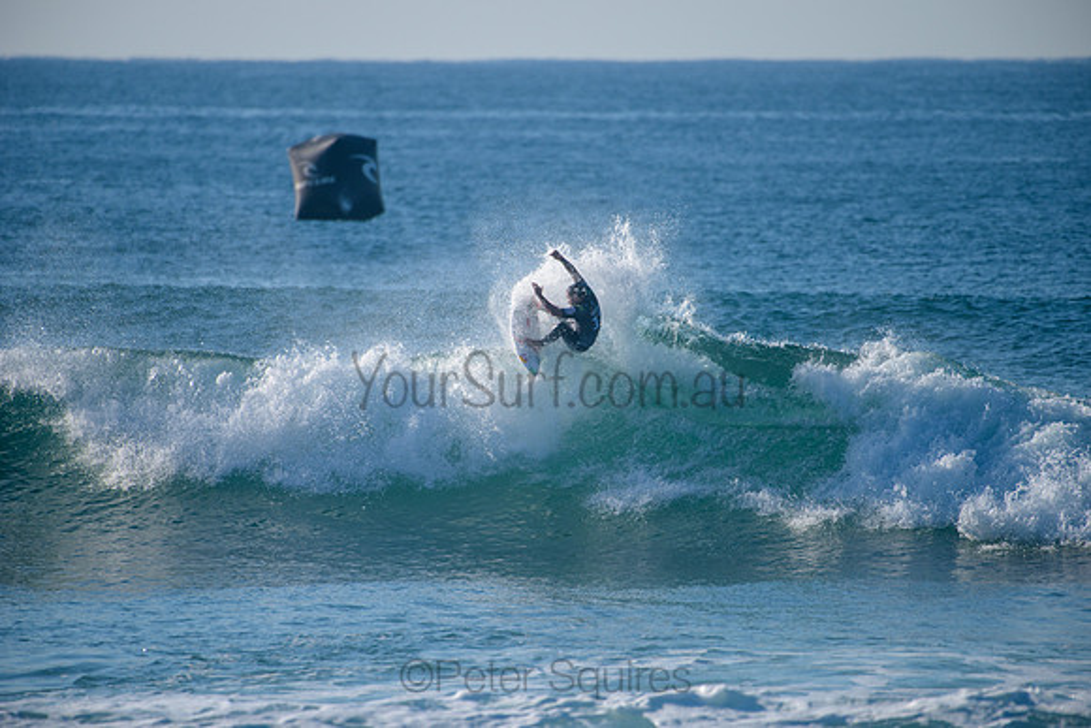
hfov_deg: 4.1
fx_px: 15156
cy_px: 364
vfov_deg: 2.8
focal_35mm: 500
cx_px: 546
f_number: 5.6
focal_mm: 500
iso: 200
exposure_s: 1/2000
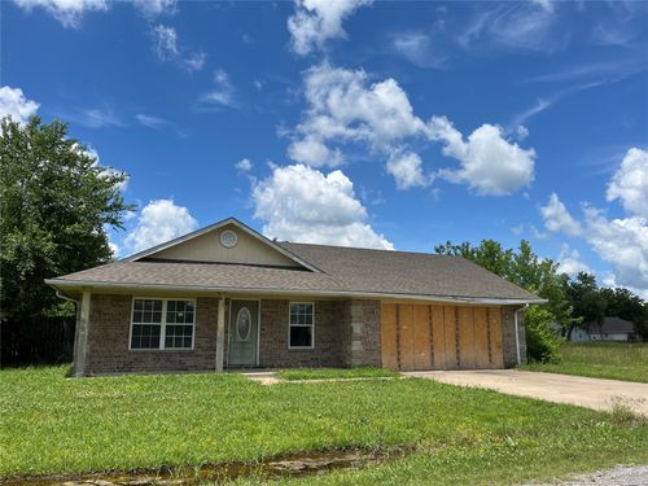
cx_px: 324
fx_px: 487
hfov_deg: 67.3
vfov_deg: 53.1
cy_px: 243
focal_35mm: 26
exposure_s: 1/4016
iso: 50
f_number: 1.6
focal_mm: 5.1
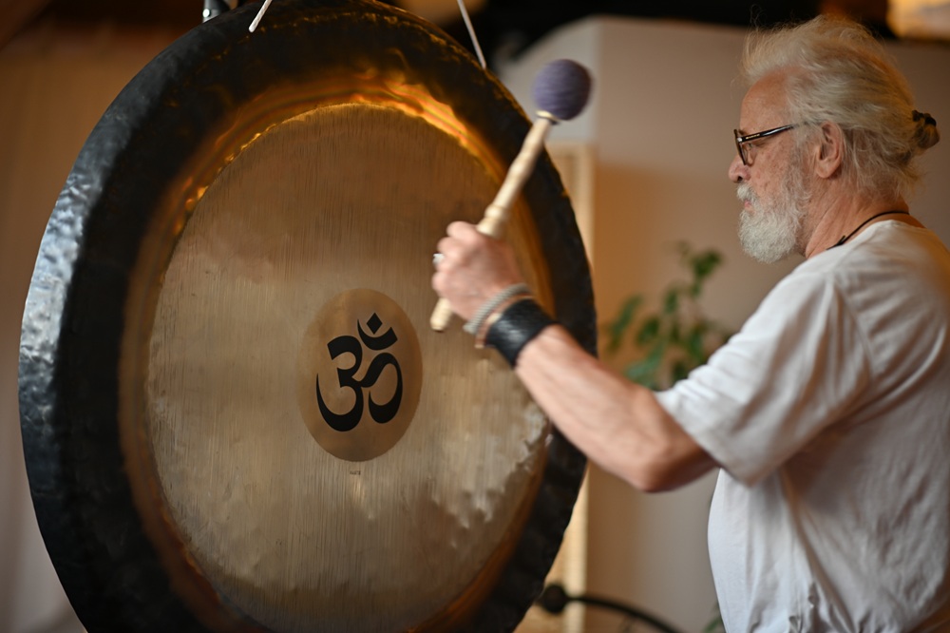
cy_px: 316
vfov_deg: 13.0
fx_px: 2770
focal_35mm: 105
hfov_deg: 19.5
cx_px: 475
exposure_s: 1/50
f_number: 1.4
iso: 100
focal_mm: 105
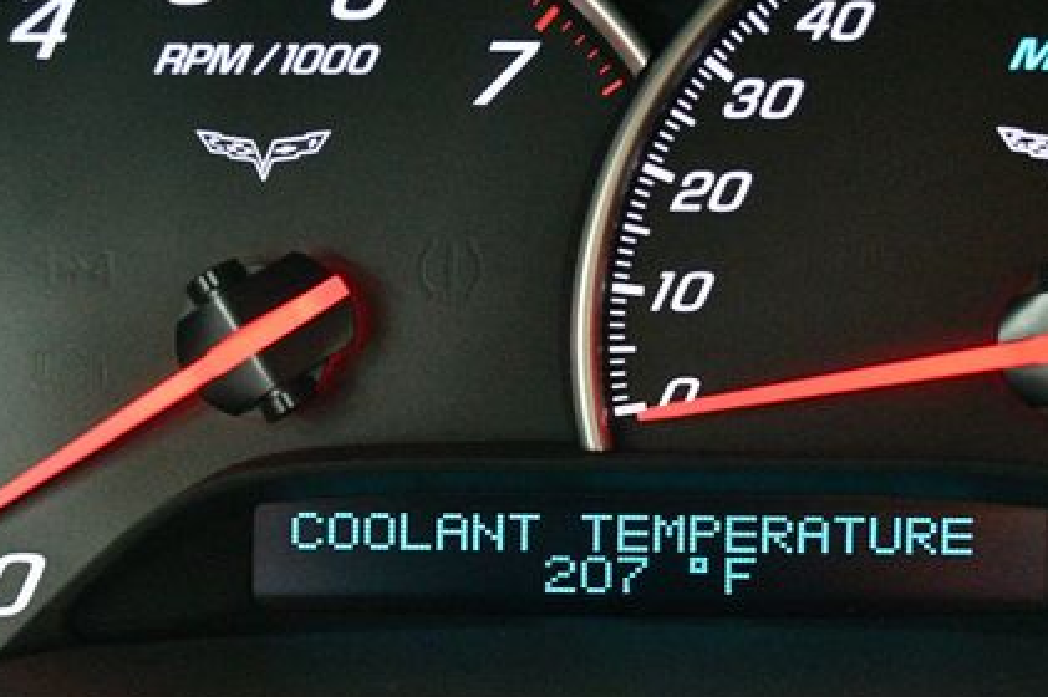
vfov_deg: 18.6
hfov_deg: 27.7
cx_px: 585
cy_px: 446
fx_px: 2123
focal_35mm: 73
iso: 12800
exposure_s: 1/60
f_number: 4.8
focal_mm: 32
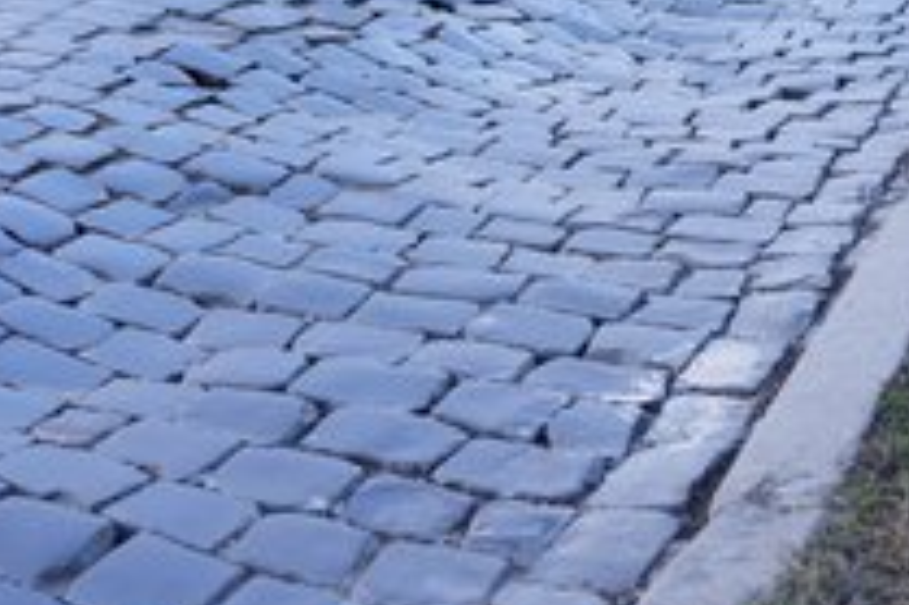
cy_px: 65
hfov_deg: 30.1
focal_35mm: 67
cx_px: 478
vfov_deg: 19.9
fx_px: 1690
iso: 200
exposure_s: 1/400
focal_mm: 35
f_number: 2.8
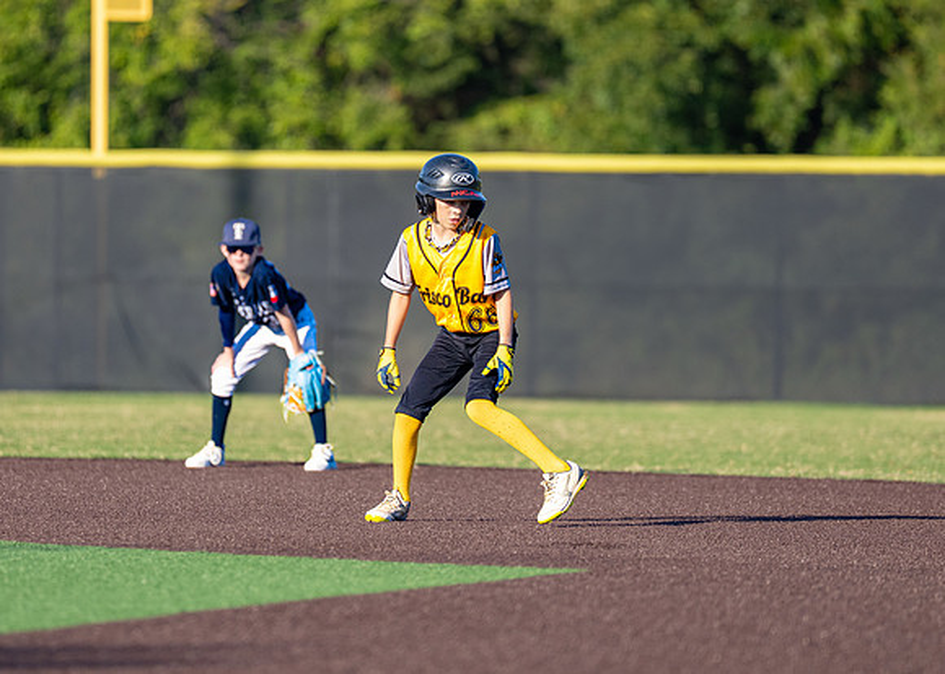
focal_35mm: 343
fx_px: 9210
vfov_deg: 4.2
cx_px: 434
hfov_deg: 5.9
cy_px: 273
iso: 320
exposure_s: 1/3200
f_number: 2.8
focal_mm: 200
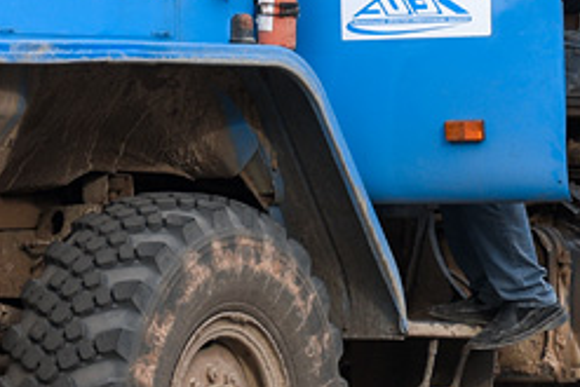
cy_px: -148
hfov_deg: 3.7
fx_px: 9092
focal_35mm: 564
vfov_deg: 2.4
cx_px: 279
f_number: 4.8
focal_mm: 116
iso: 100
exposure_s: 1/320
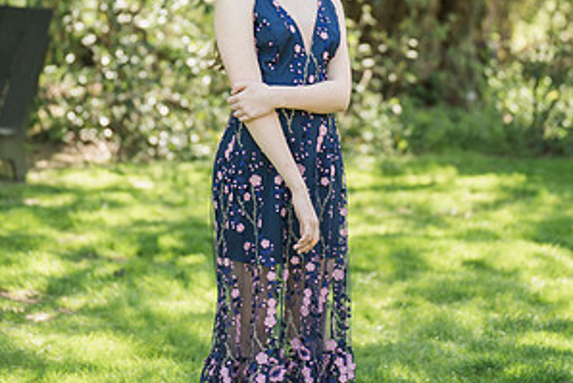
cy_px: 112
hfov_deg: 13.9
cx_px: 286
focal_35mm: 148
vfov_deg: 9.3
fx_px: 2357
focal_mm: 98
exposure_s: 1/250
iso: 100
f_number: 2.8
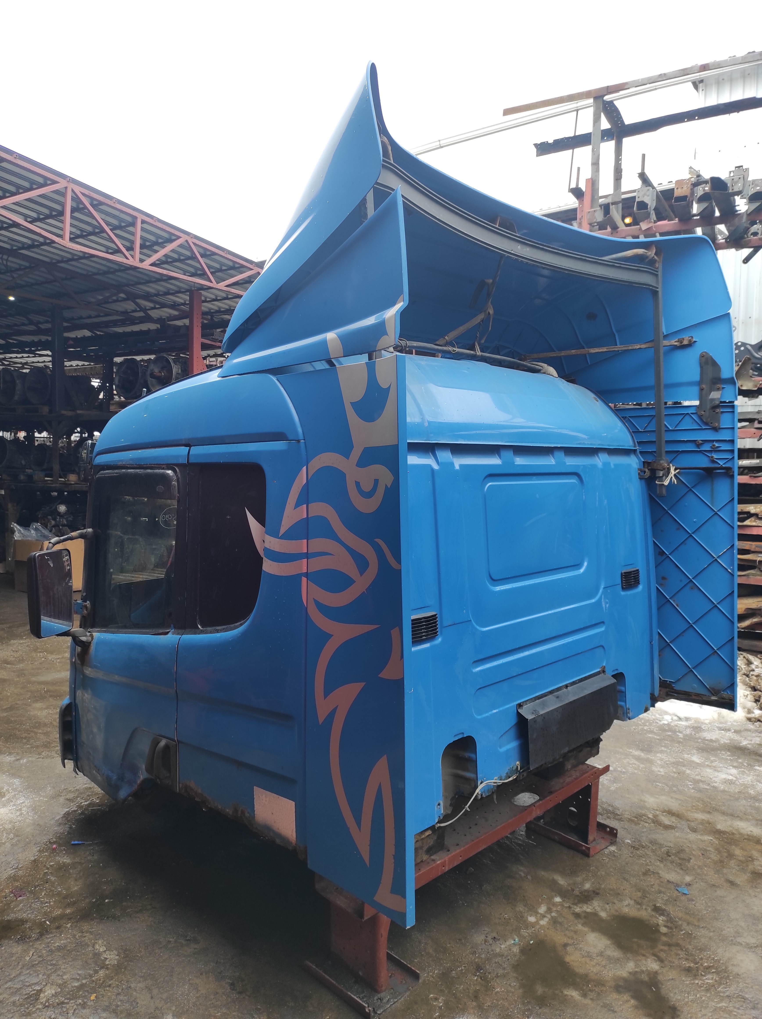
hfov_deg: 54.8
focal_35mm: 25
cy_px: 510
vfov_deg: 69.4
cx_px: 381
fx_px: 735
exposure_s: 1/103
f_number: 1.89
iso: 100
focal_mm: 5.43
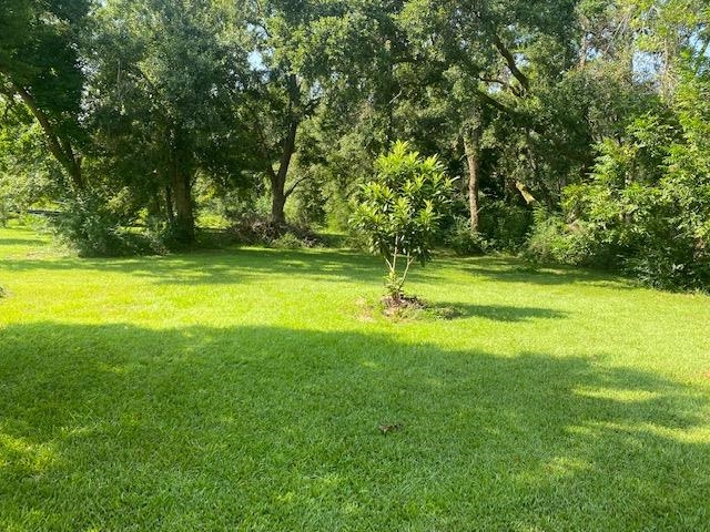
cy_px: 266
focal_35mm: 26
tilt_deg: -6.5
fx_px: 533
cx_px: 355
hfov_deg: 67.3
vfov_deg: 53.1
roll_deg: -1.8
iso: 32
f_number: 1.8
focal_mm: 4.25
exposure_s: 1/539
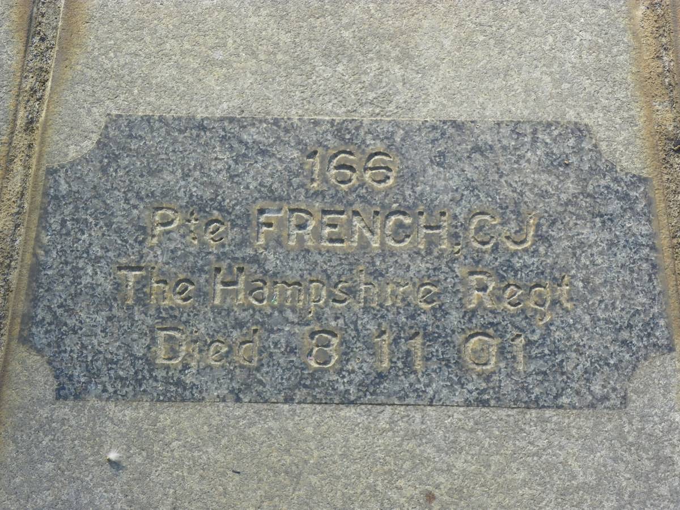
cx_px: 340
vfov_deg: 14.4
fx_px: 2023
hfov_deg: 19.1
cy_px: 255
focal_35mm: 103
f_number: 4
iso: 64
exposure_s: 1/125
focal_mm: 18.3
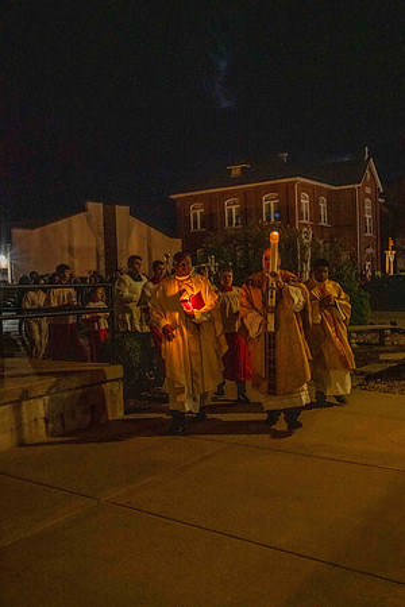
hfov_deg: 36.9
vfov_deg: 53.1
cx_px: 202
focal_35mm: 36
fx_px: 607
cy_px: 304
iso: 8000
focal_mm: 36
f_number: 6.3
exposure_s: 1/40
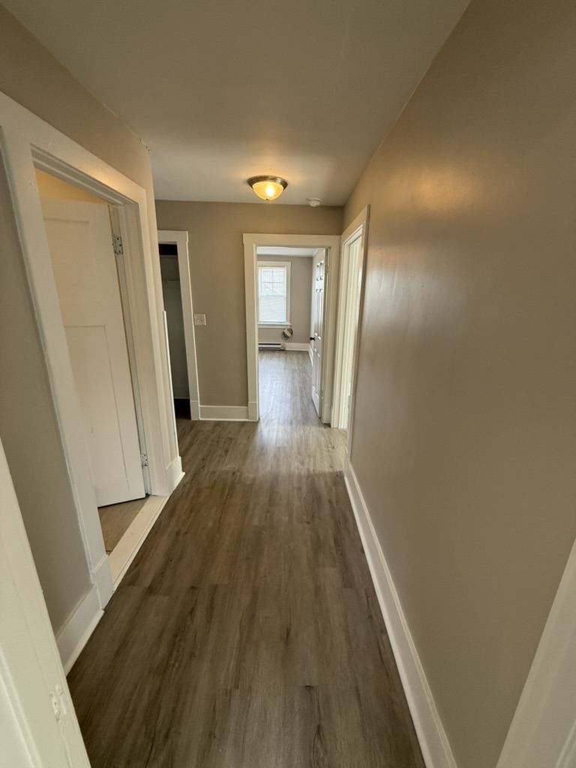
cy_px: 384
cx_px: 288
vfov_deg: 102.1
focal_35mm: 14
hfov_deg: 85.7
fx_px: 311
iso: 200
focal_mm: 2.22
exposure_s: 1/99
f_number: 2.2
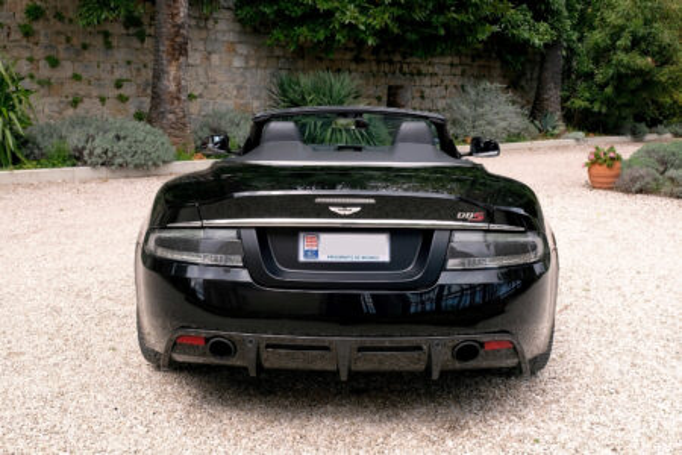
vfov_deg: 41.1
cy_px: 228
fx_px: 606
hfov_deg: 58.7
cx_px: 341
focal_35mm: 32
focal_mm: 21.3
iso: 250
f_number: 7.1
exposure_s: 1/180
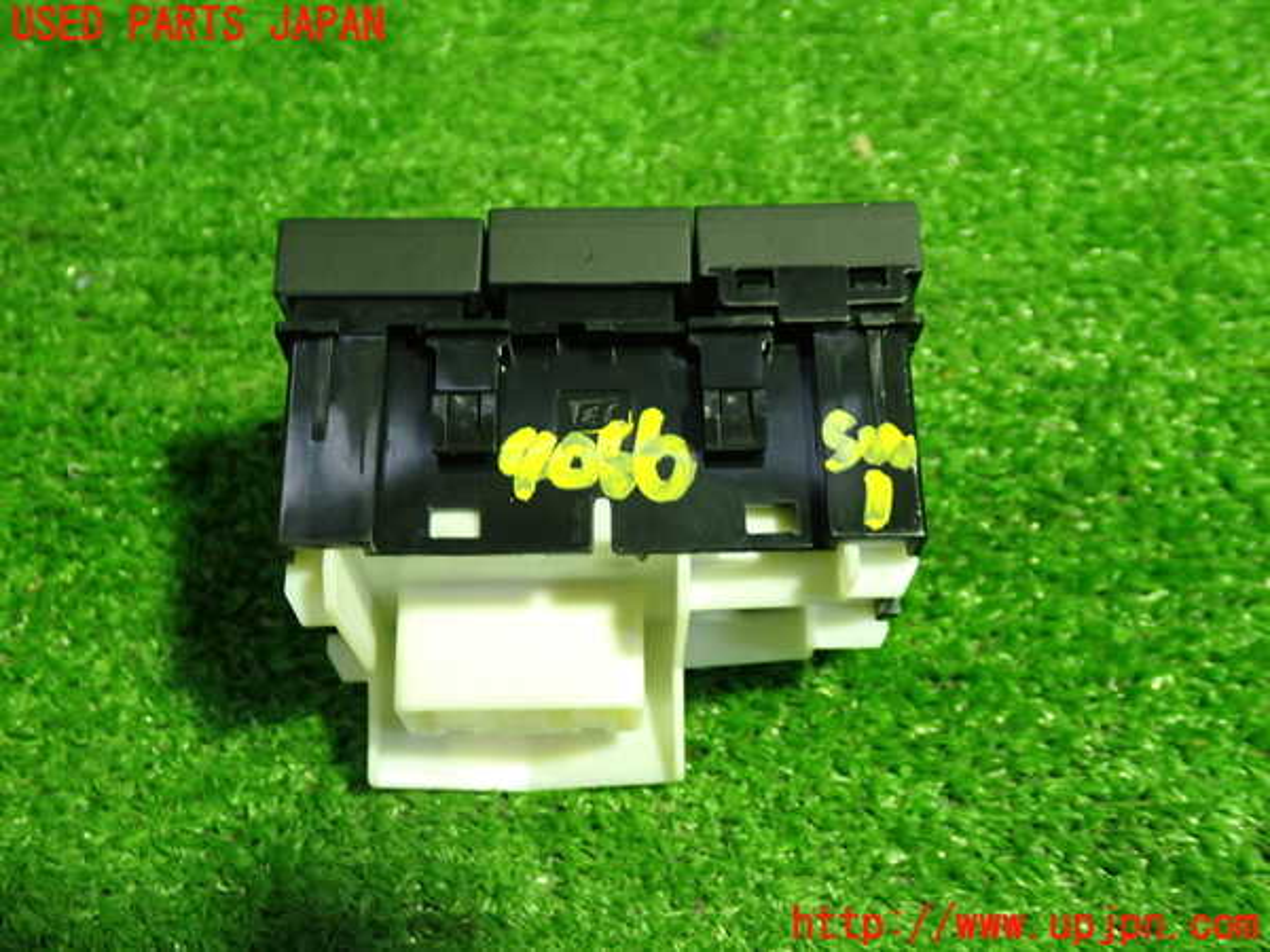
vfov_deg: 37.7
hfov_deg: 49.0
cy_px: 476
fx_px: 1394
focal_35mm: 38
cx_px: 635
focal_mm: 6.83
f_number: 2.7
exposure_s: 1/40
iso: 500
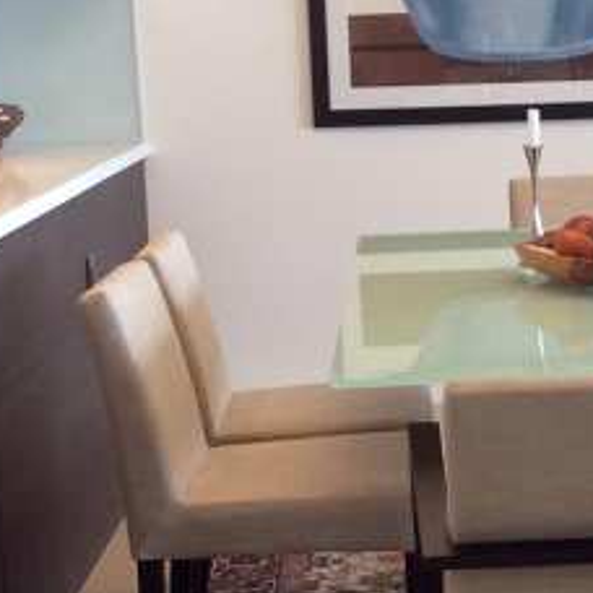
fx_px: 1919
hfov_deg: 17.3
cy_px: 269
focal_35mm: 99
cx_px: 544
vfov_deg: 17.6
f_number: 2.4
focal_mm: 3.3
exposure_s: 1/24
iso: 32
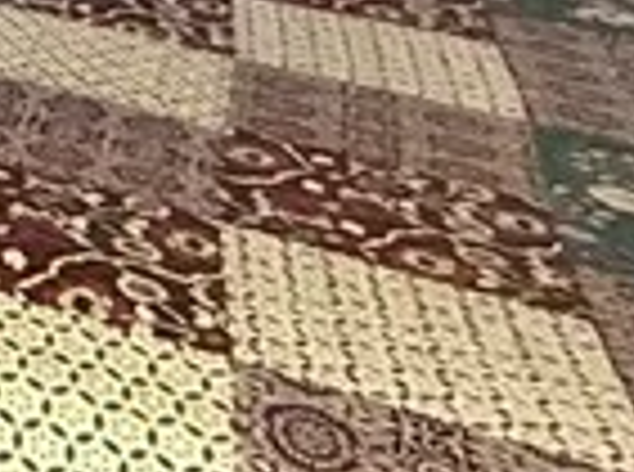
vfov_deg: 12.6
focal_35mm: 102
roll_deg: -2.4
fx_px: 1863
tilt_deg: -6.2
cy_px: -476
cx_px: -917
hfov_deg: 13.6
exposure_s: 1/60
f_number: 2.2
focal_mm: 2.22
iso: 1000
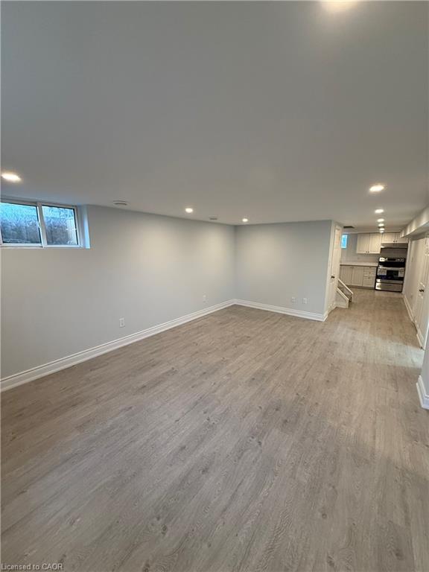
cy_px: 286
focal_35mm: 14
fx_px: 231
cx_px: 214
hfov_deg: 85.7
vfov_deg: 102.1
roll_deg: -0.2
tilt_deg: -8.2
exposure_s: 1/60
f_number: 2.2
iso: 200
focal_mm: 2.22
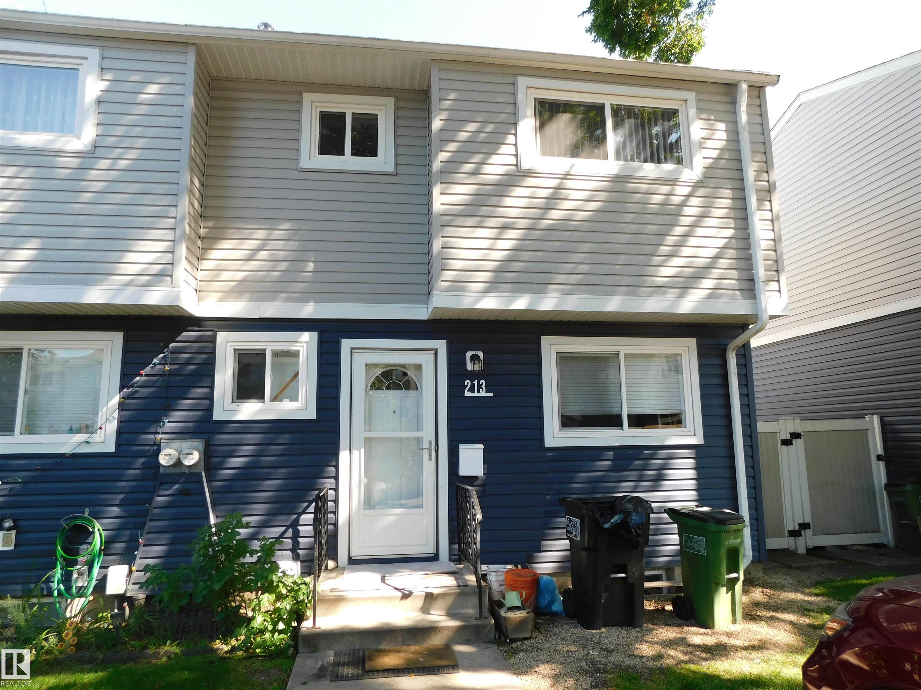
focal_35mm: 23
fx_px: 612
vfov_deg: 58.9
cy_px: 345
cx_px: 460
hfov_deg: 73.9
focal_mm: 4
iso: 125
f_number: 3
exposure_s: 1/200
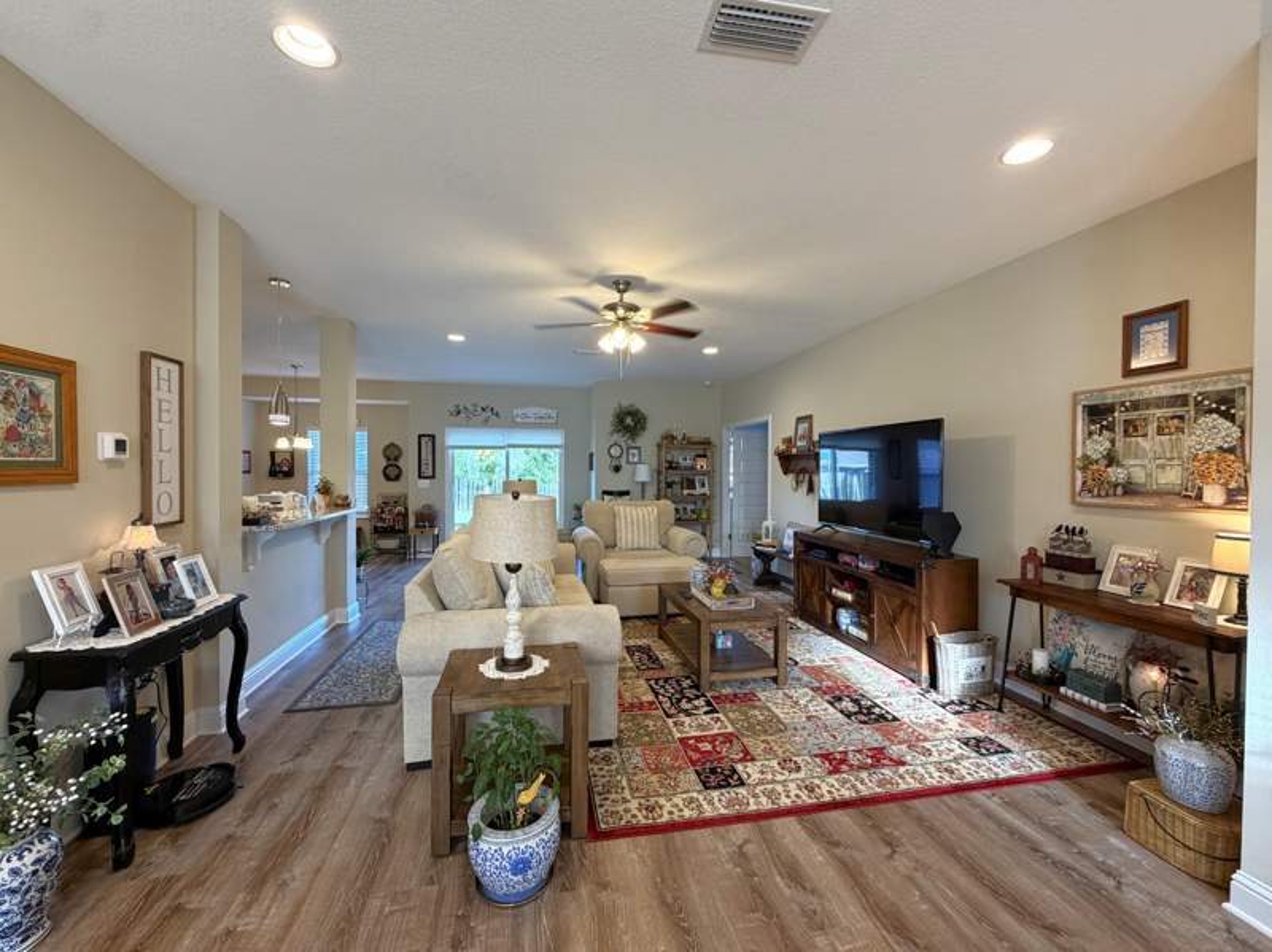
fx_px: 514
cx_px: 636
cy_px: 476
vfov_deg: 85.6
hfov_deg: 102.1
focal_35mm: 14
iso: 200
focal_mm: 2.22
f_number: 2.2
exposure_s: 1/60
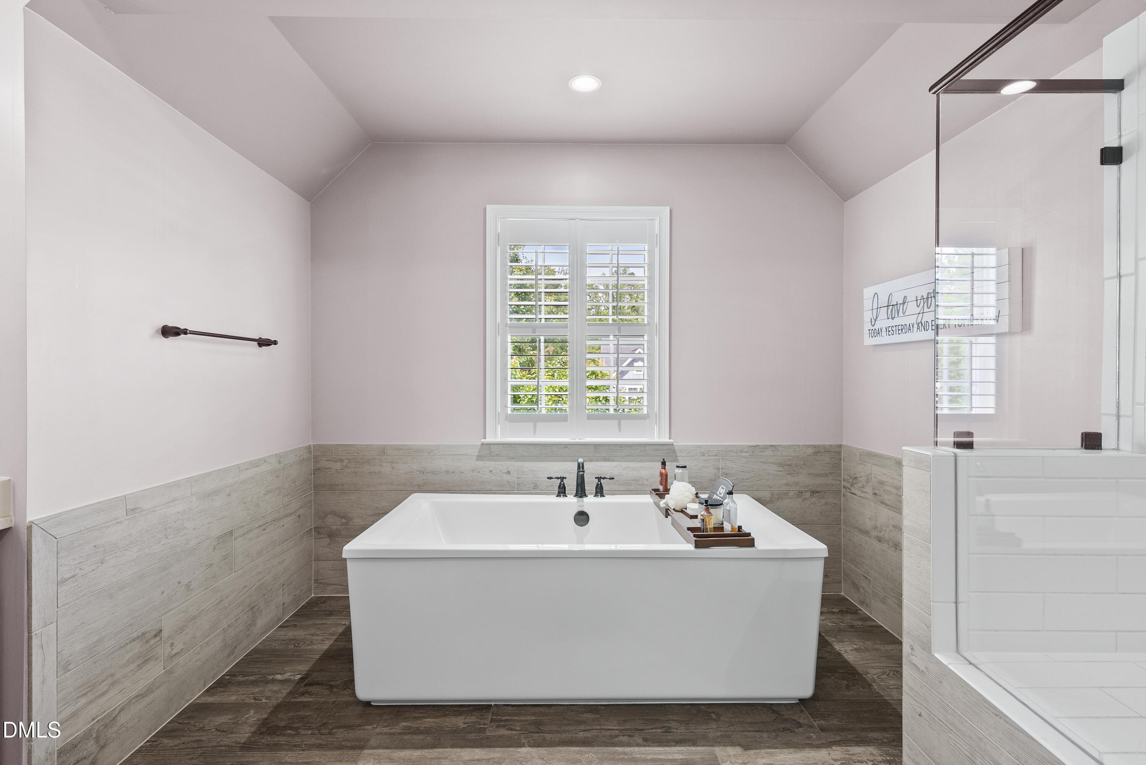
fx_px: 510
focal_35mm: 16
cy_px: 382
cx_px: 573
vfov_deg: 73.8
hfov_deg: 96.7
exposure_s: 1/10
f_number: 7.1
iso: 800
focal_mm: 16
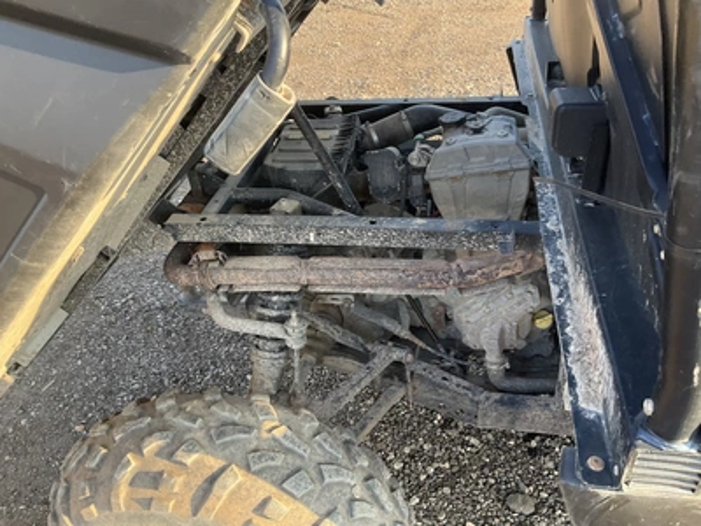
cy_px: 263
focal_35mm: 29
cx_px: 350
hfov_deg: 61.7
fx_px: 587
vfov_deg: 48.2
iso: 32
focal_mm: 3
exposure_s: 1/152
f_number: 1.8
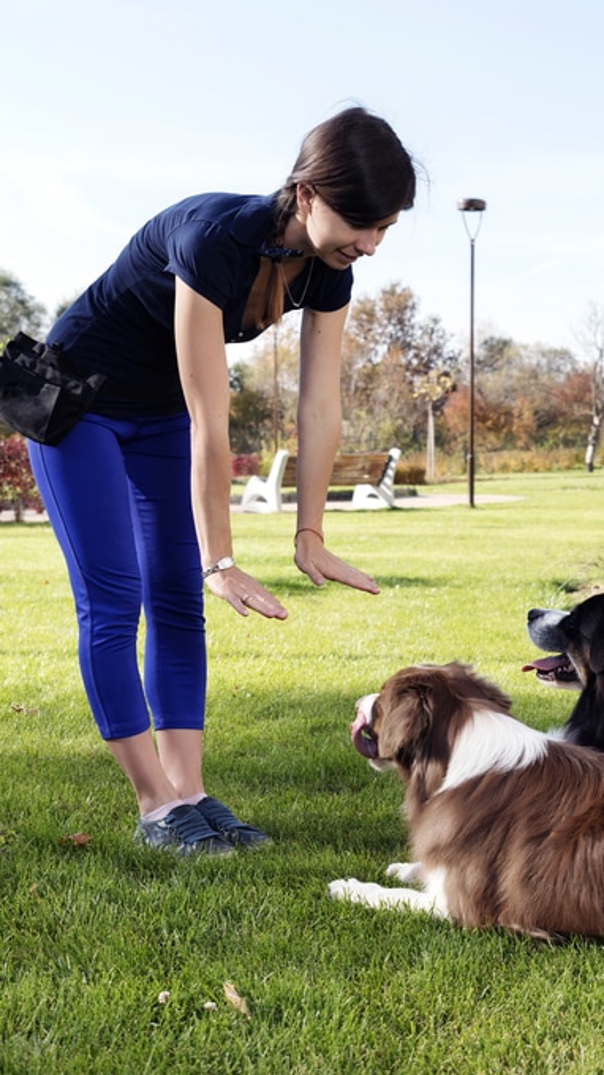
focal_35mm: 58
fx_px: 1653
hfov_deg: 20.4
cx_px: 519
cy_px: 477
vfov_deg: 36.0
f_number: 5
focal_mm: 30
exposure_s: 1/320
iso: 100
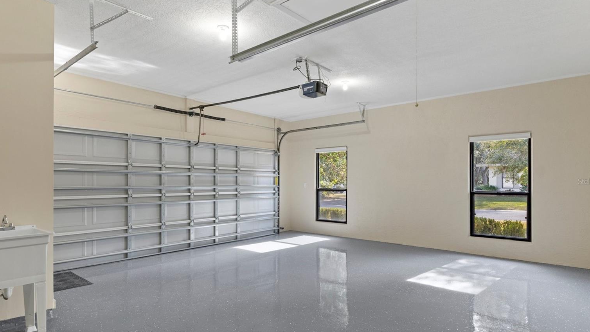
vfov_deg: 55.8
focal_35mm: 20
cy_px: 181
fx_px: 313
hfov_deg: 86.6
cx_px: 300
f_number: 8
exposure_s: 1/1.67
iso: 320
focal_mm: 12
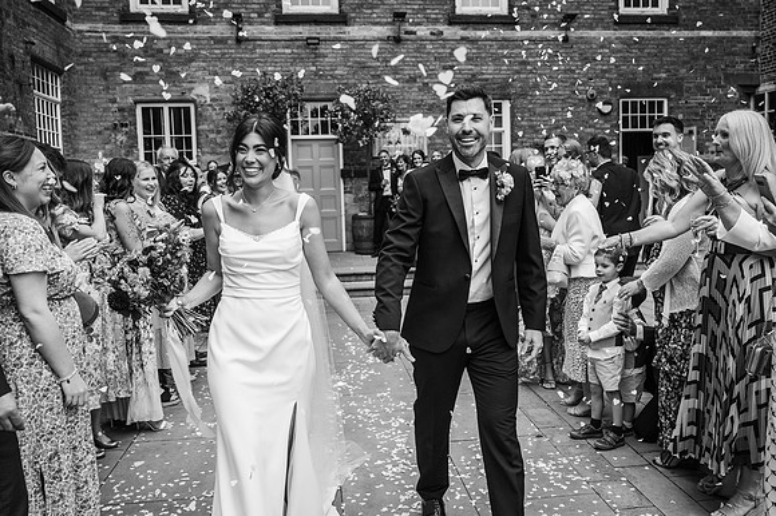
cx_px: 413
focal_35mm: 32
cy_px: 241
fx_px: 700
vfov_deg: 40.5
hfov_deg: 58.0
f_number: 4
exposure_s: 1/800
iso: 500
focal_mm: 30.5
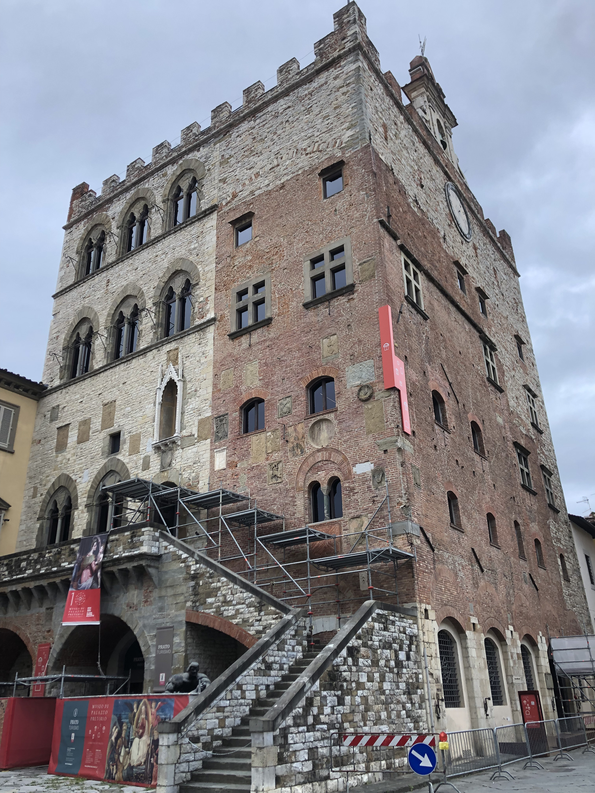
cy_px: 396
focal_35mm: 28
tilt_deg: +24.8
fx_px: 642
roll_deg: +2.1
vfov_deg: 63.4
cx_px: 298
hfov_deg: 49.7
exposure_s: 1/223
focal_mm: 4
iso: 20
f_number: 1.8
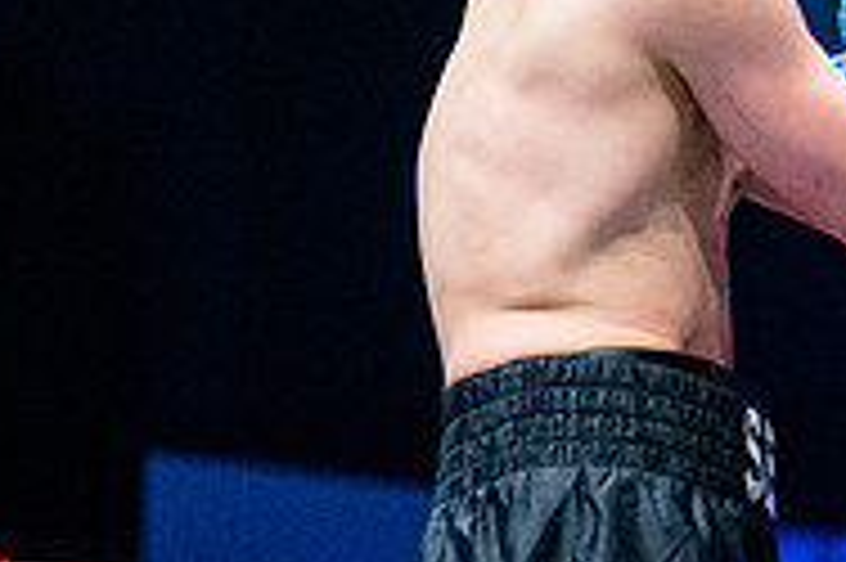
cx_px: 1107
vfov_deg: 5.9
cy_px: 357
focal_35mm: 232
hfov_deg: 8.7
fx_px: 5447
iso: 6400
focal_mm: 50
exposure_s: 1/1600
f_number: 1.4
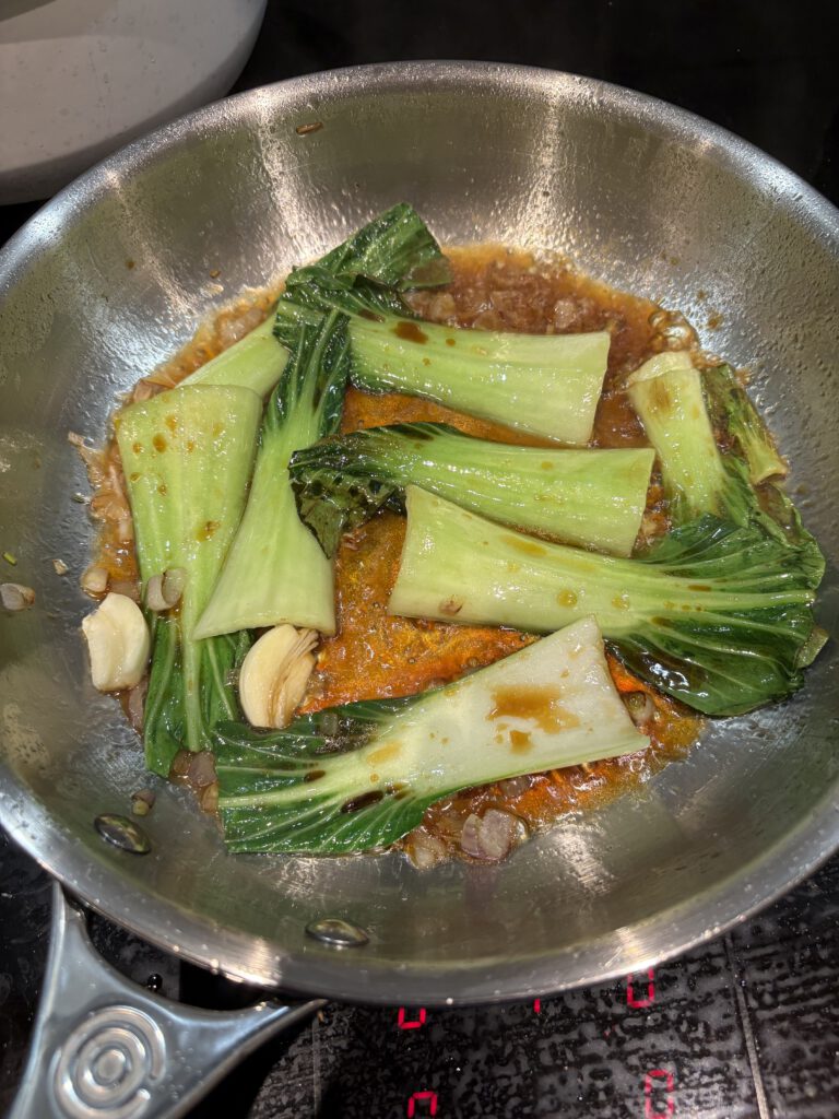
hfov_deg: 53.1
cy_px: 560
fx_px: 840
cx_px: 420
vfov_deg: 67.3
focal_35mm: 26
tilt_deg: -65.3
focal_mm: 5.96
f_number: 1.6
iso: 125
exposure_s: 1/90
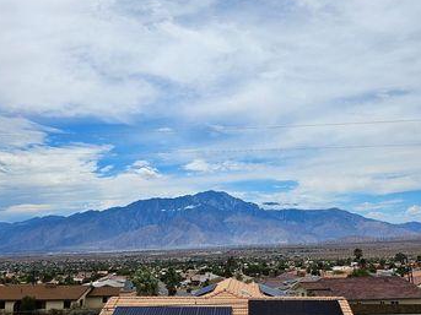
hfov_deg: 52.6
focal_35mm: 35
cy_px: 156
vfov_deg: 40.7
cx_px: 200
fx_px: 426
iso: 50
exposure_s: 1/11782
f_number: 1.8
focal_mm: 5
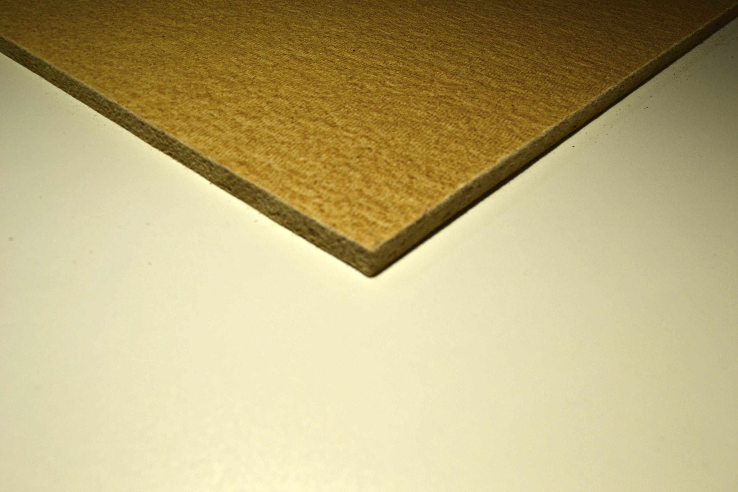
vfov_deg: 40.0
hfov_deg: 57.2
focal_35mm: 33
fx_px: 676
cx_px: 369
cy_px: 246
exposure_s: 1/160
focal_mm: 22
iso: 100
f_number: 7.1
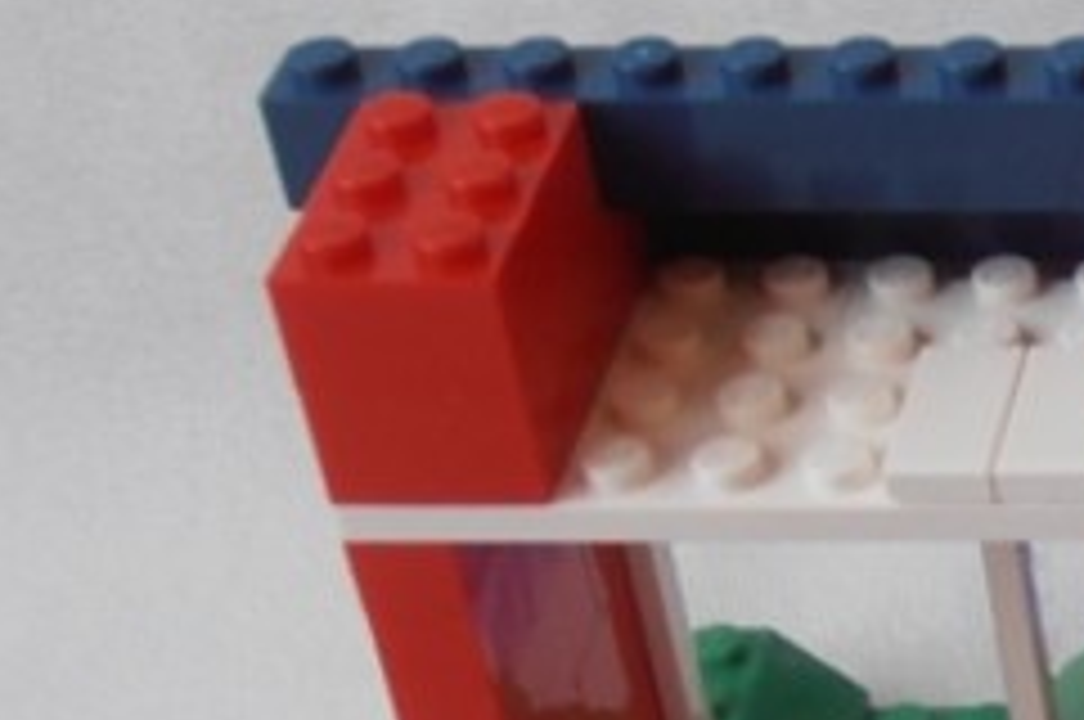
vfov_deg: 9.4
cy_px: 763
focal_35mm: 144
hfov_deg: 12.9
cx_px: 1952
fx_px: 4330
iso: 80
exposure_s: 1/50
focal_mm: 6.61
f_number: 3.9
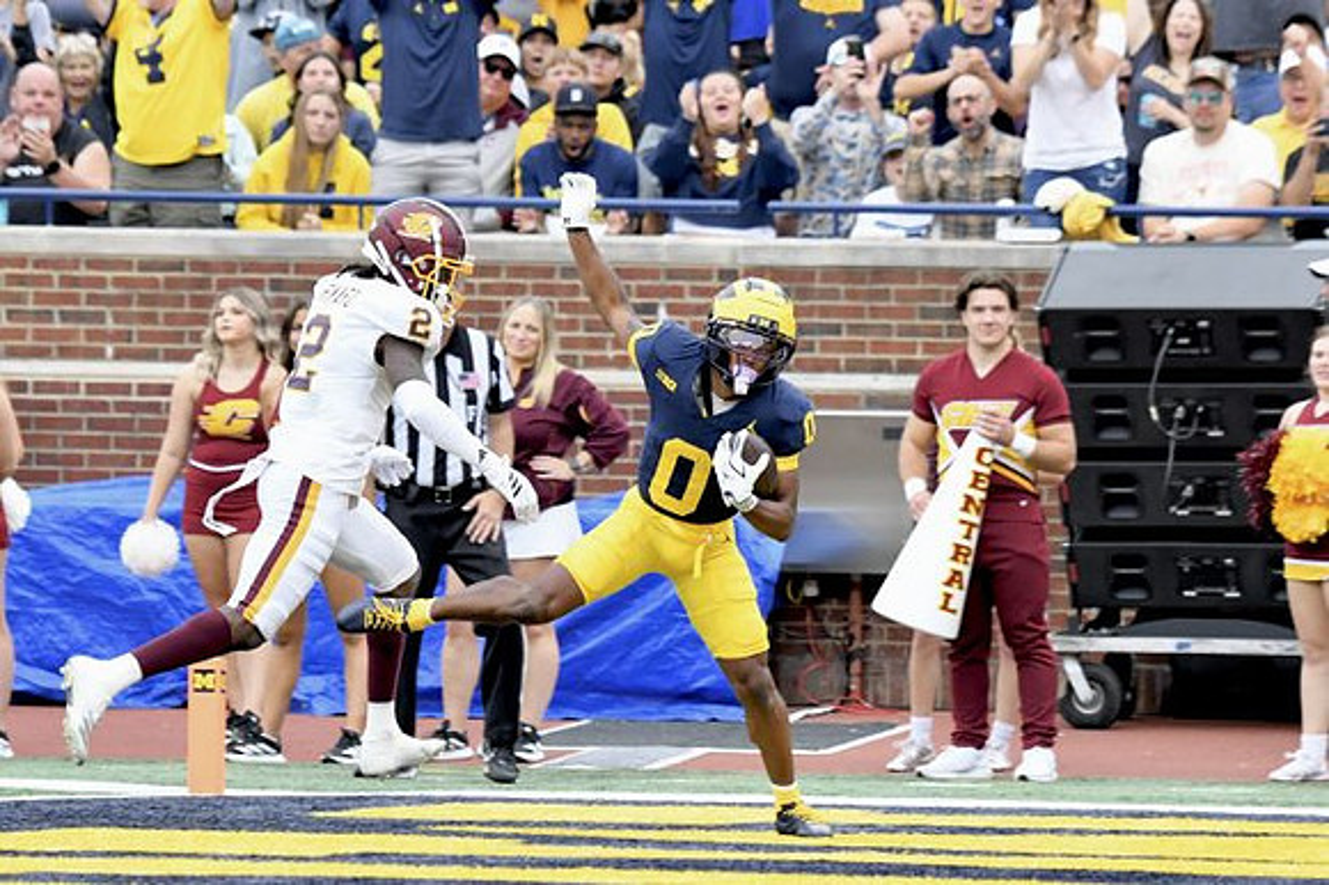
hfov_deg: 6.0
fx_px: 12729
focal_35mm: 345
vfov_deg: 4.0
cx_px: 664
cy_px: 442
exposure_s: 1/1000
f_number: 5.3
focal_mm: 230
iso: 1600
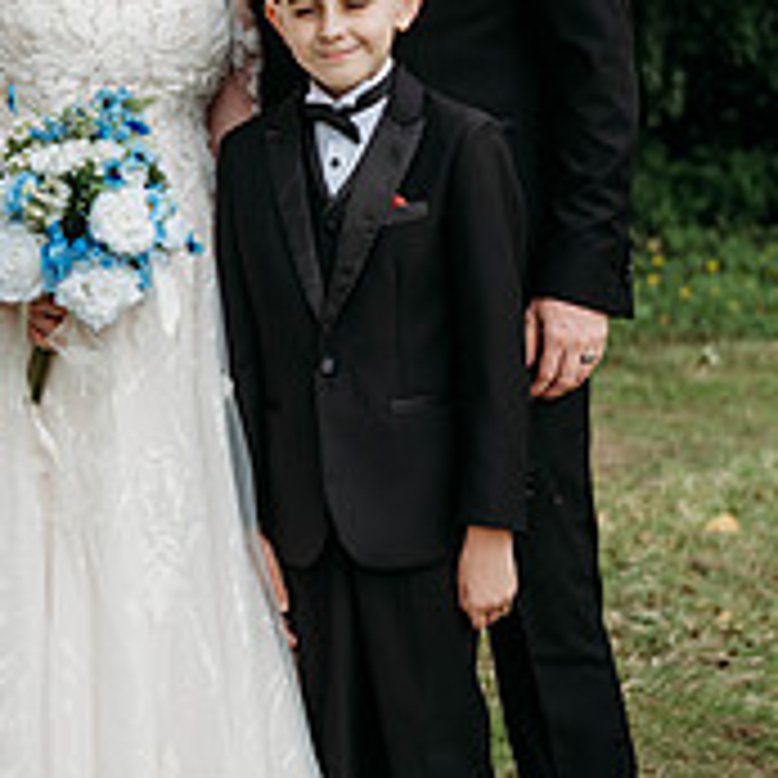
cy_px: 184
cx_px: 315
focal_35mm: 128
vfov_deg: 13.6
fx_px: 3255
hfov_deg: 13.6
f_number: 2.8
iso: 400
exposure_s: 1/2500
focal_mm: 58
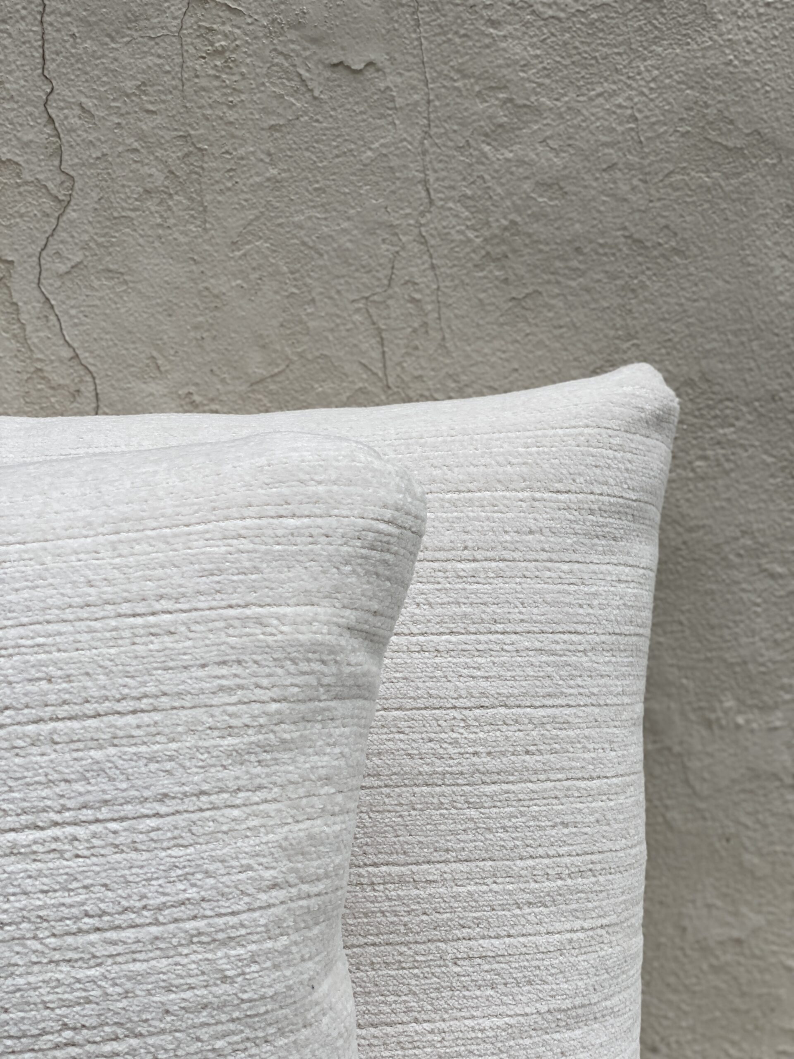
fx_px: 1590
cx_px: 397
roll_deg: +1.2
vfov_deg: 36.8
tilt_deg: -14.1
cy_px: 530
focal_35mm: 52
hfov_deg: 28.0
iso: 20
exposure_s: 1/484
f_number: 2
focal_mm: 6
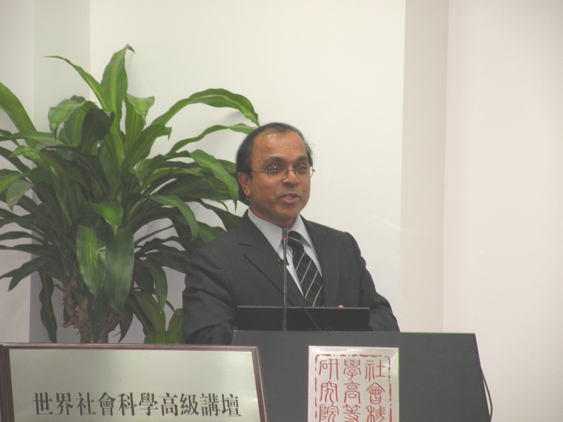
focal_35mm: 244
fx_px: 3968
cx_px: 282
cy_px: 211
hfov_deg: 8.1
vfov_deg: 6.1
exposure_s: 1/44
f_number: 4.5
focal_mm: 43.1
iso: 202
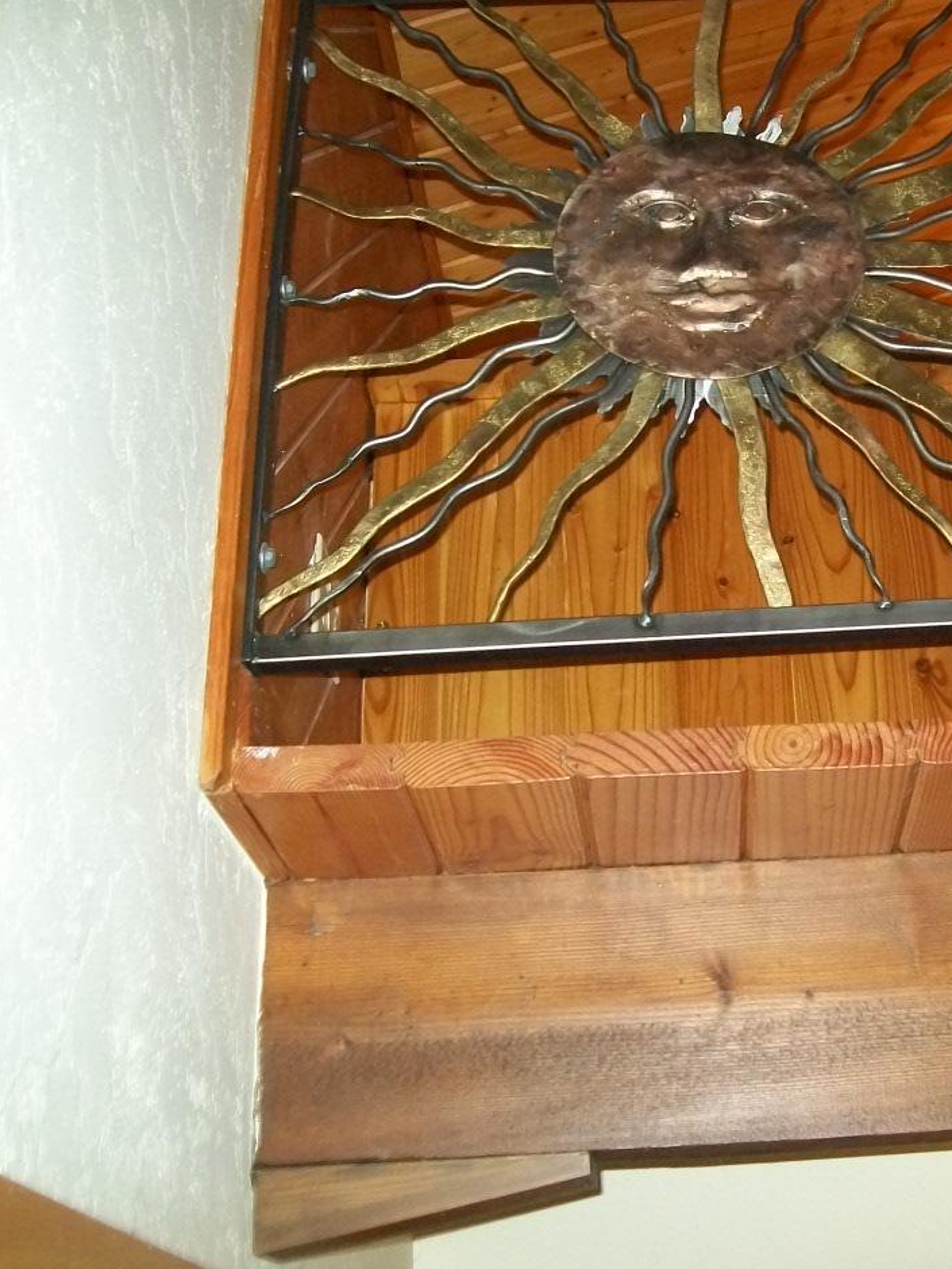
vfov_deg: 38.9
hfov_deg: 29.0
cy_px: 628
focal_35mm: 49
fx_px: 1797
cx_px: 763
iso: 160
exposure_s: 1/60
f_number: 2.7
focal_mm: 6
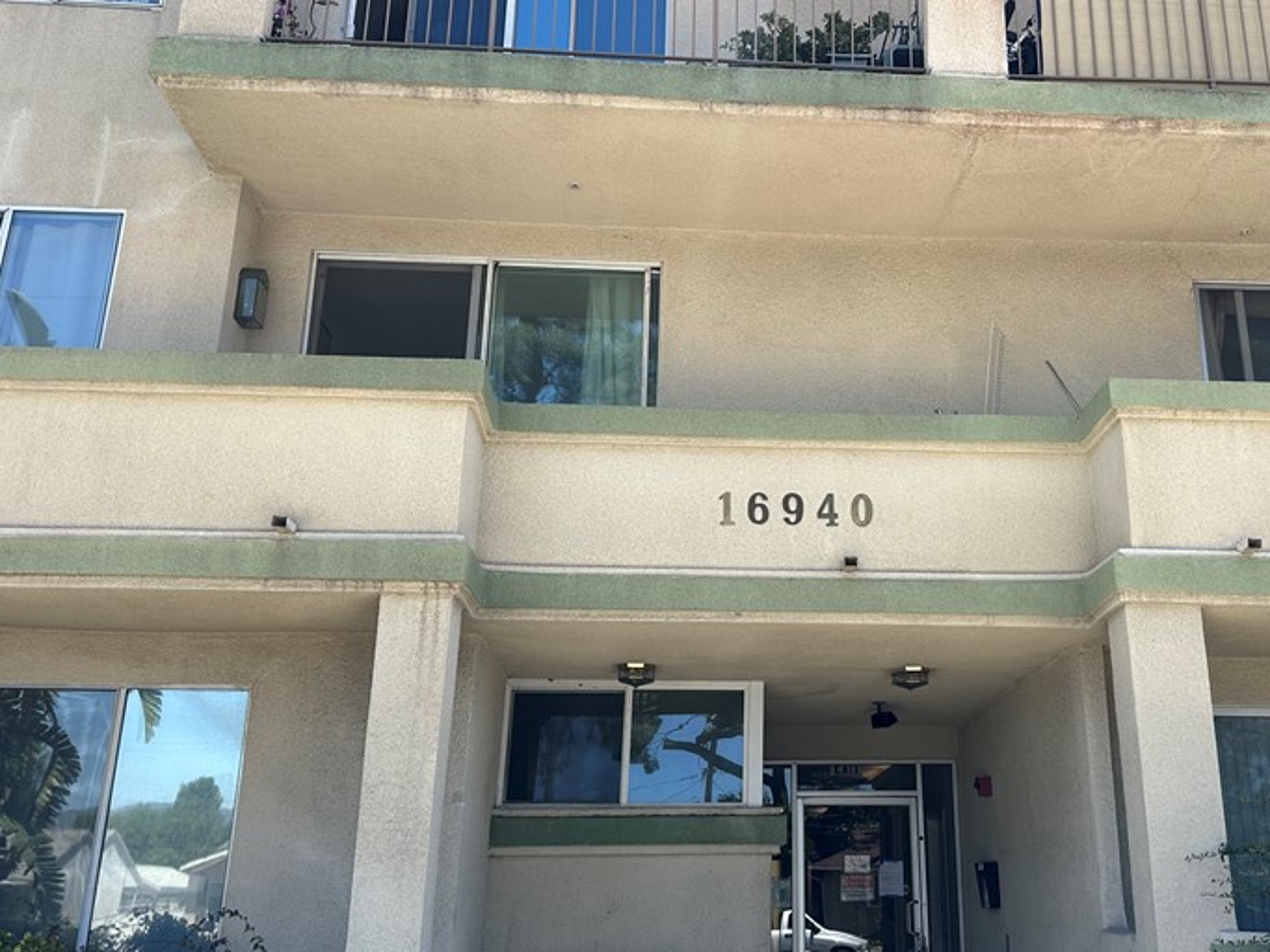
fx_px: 1321
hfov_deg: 50.8
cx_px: 803
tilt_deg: +18.6
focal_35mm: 36
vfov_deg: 39.6
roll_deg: +0.5
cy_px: 446
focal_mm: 6.86
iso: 80
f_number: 1.78
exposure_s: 1/1562
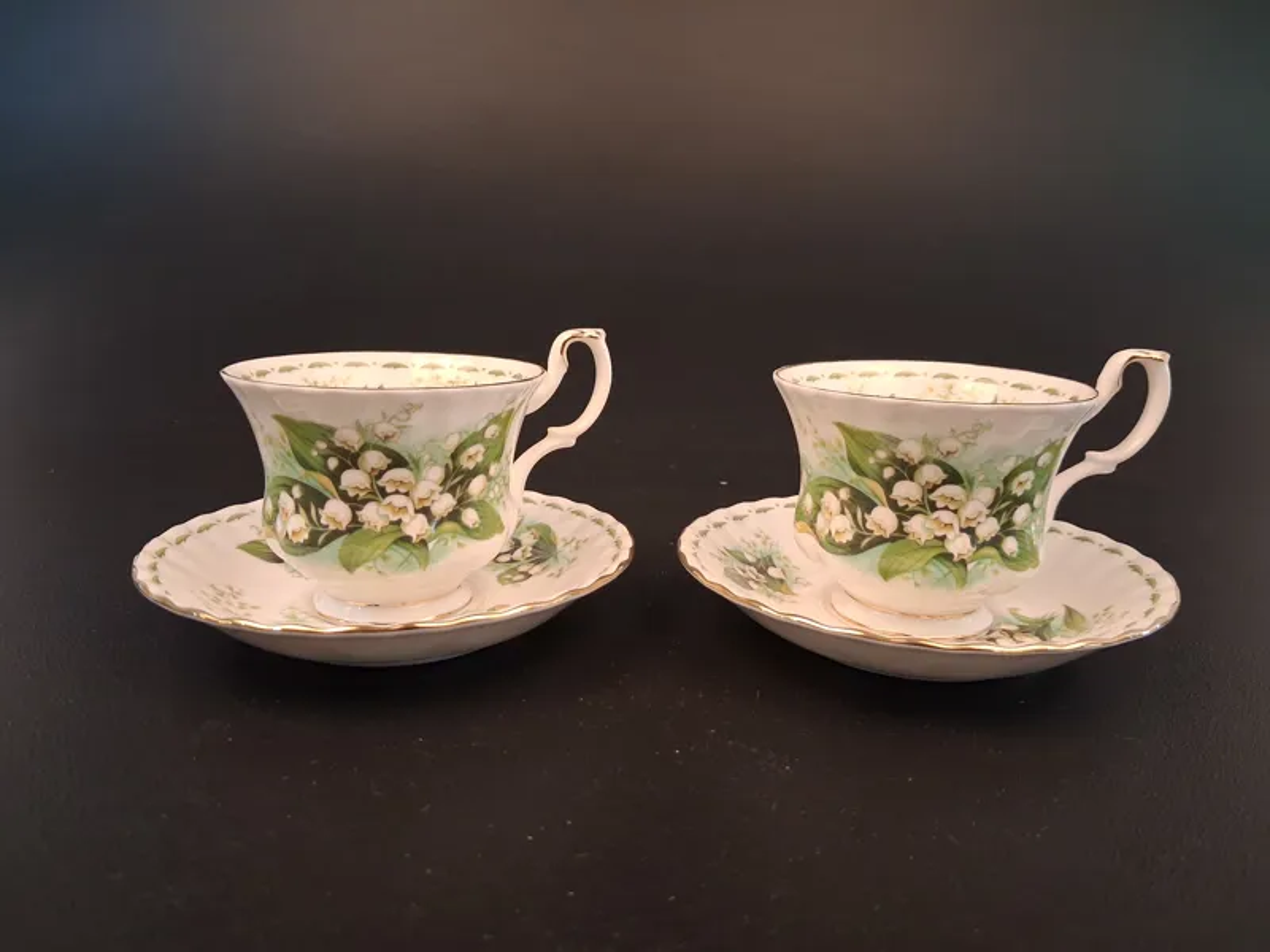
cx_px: 635
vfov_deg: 51.4
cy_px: 476
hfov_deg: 65.3
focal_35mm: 27
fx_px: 991
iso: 400
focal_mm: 4
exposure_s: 1/100
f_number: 1.8
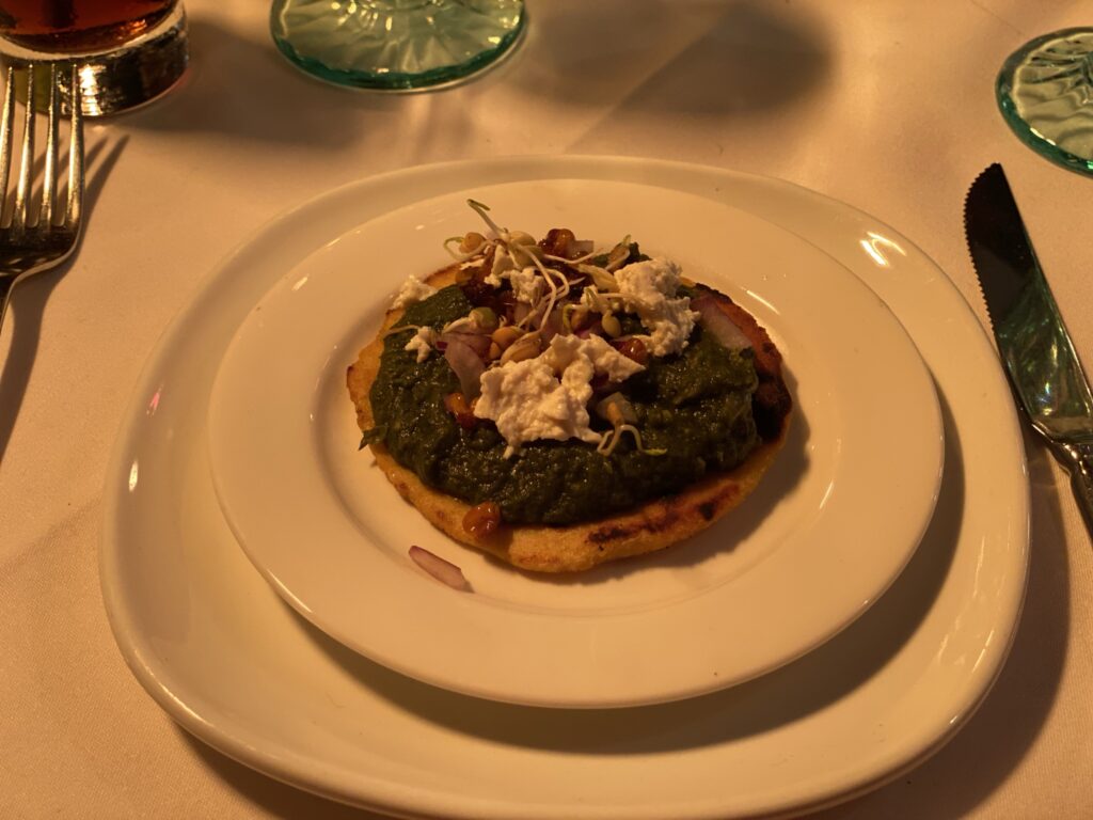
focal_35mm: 52
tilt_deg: -46.0
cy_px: 410
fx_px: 1642
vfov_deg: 28.0
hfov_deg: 36.8
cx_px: 546
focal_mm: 6
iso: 125
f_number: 2
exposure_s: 1/33
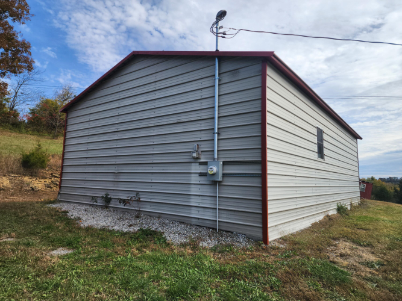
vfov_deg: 58.9
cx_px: 201
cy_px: 150
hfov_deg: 73.9
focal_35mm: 23
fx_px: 267
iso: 12
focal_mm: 6.4
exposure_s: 1/1019
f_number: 1.8
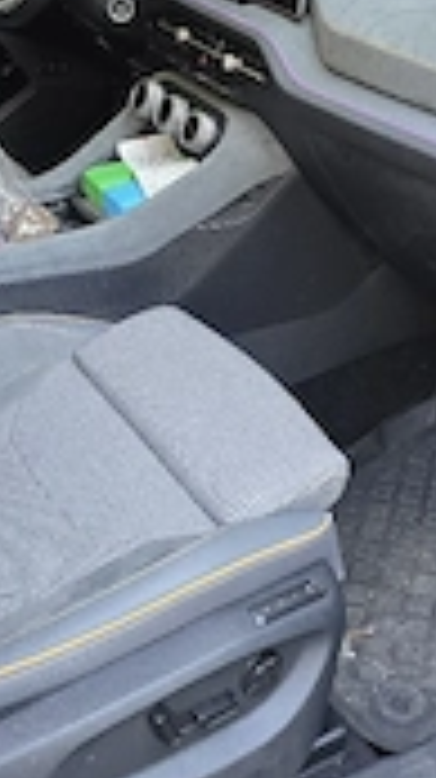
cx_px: 229
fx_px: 1195
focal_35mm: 58
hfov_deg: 20.7
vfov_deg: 35.4
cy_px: 216
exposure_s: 1/101
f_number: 1.7
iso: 200
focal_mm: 6.3
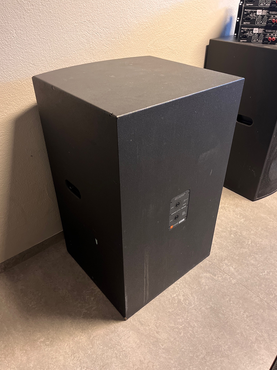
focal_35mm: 27
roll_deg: +0.4
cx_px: 142
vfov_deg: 65.3
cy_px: 184
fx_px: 288
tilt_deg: -34.2
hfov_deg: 51.3
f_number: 1.6
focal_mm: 5.1
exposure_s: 1/50
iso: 400
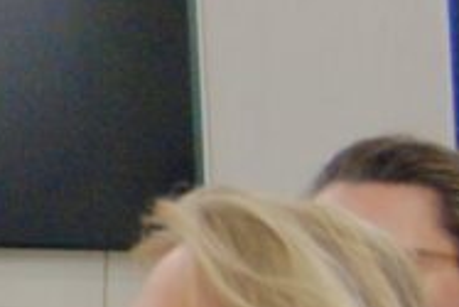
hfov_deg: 5.4
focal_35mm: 360
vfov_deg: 3.8
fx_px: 4593
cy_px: 318
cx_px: -810
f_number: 4.5
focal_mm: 32
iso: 900
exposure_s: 1/30
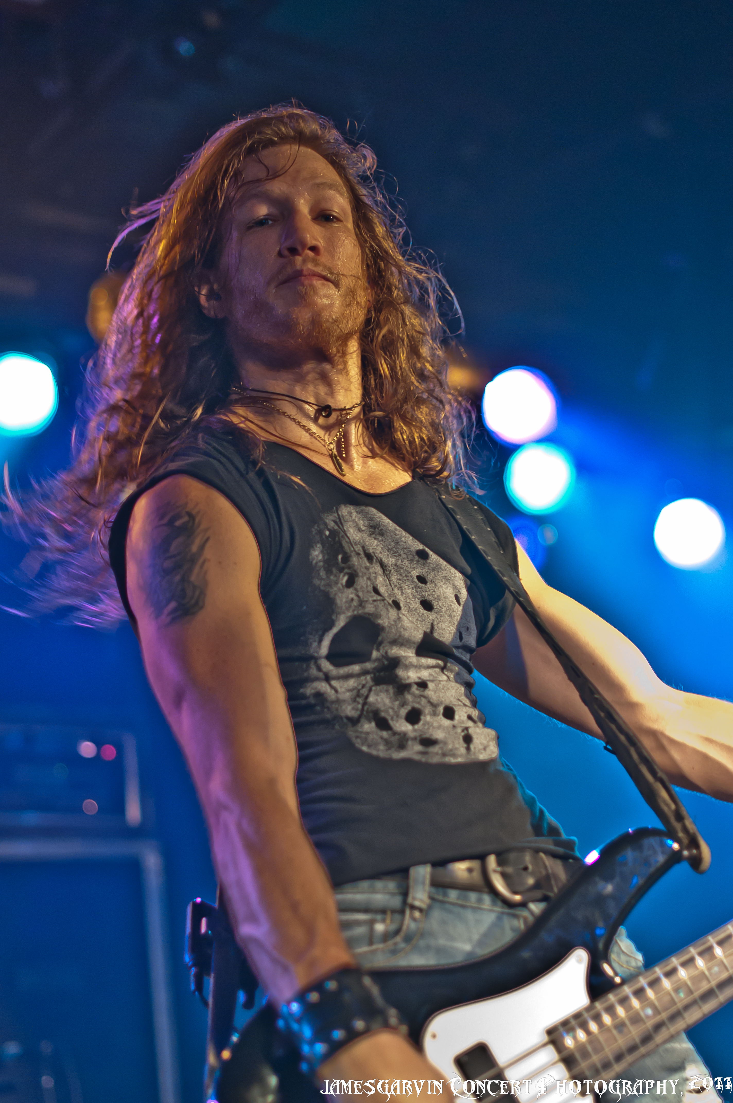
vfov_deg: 27.0
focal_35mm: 75
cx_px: 366
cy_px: 552
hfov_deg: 18.1
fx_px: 2296
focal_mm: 50
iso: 1600
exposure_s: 1/200
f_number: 1.8
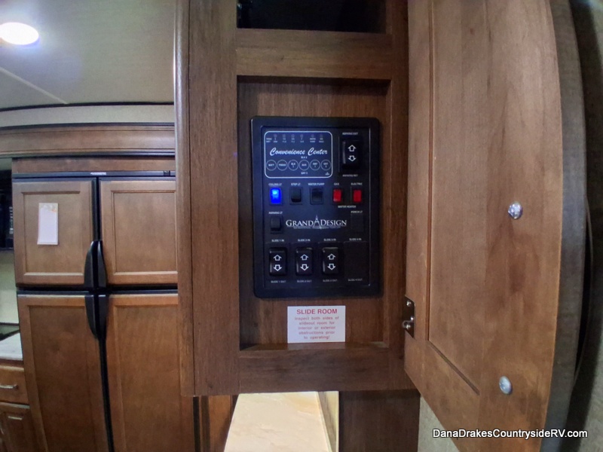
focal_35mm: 17
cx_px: 302
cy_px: 226
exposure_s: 1/17
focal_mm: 1.4
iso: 800
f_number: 2.2
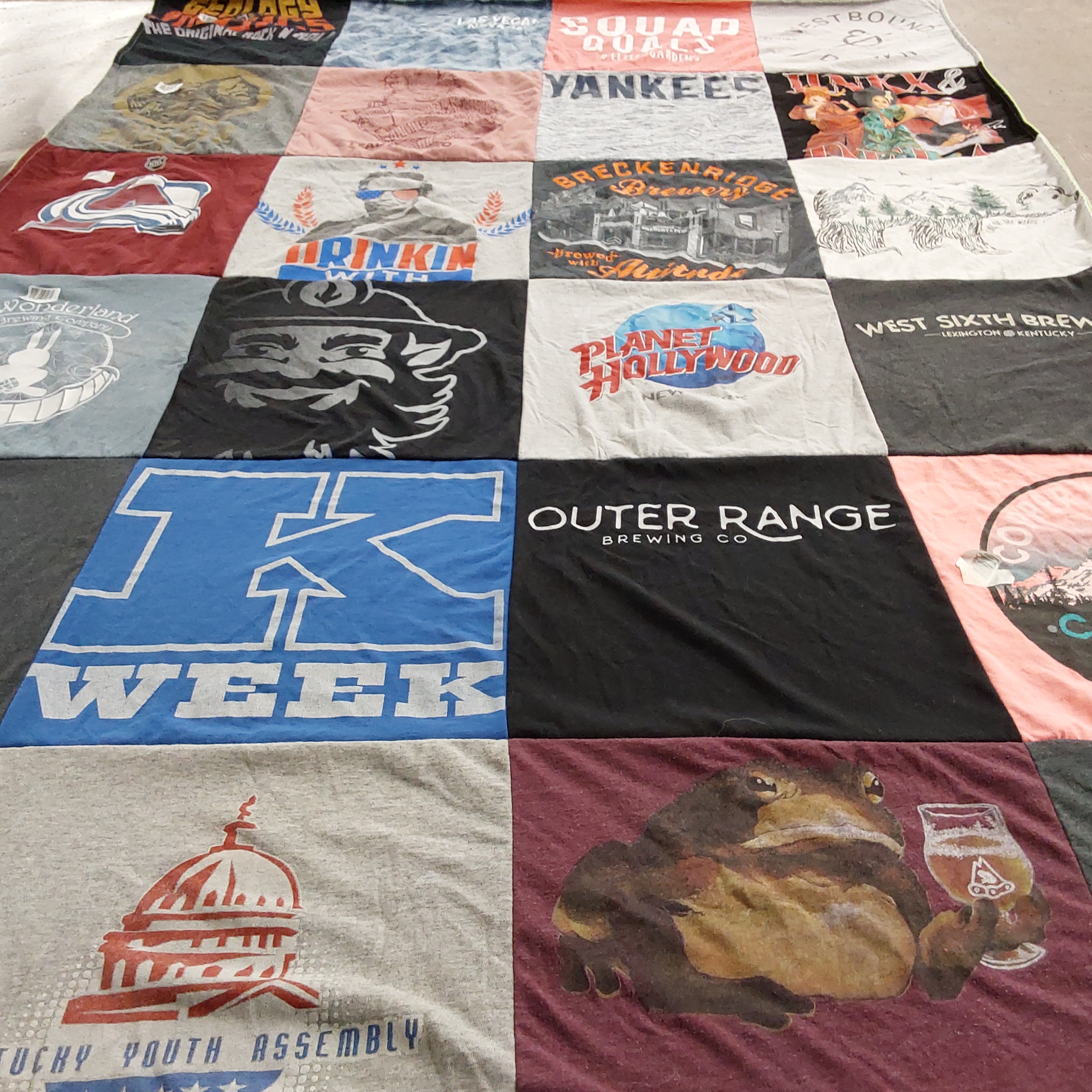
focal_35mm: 34
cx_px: 581
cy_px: 551
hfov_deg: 48.4
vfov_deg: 48.4
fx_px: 1213
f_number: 1.9
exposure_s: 1/50
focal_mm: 2.91
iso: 160
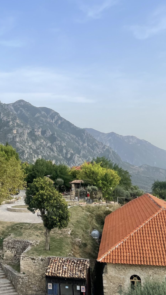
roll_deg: +1.3
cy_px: 97
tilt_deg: +10.3
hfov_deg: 25.8
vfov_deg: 45.7
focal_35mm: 44
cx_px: 2
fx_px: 344
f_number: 1.6
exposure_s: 1/1795
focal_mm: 4.2
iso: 32
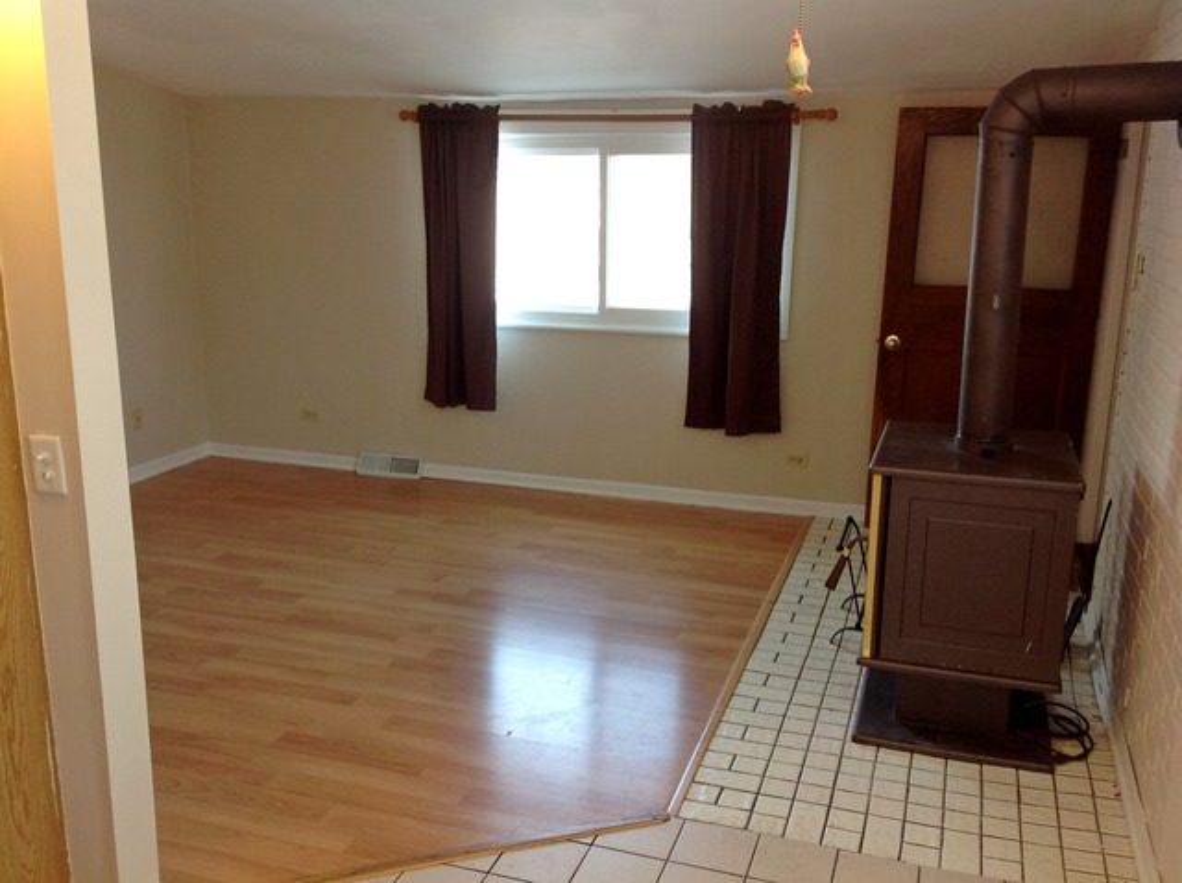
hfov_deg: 52.7
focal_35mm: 35
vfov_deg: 40.6
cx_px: 591
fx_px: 1193
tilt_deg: -13.0
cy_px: 442
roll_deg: -2.8
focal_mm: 4.28
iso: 64
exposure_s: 1/24
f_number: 2.4
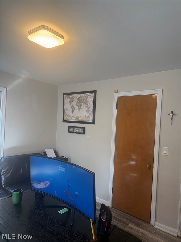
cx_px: 90
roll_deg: -3.2
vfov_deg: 71.6
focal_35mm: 24
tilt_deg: +0.5
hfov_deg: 56.8
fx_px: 167
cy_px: 121
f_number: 1.78
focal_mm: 6.76
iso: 200
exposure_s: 1/120
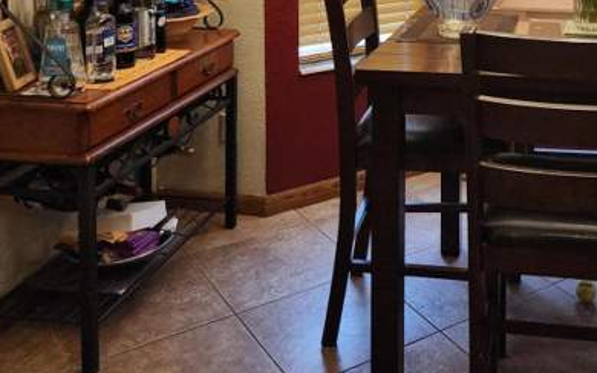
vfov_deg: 23.9
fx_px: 814
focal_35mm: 50
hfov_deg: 38.3
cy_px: -57
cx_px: 502
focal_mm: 5.4
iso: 640
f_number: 1.8
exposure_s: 1/120
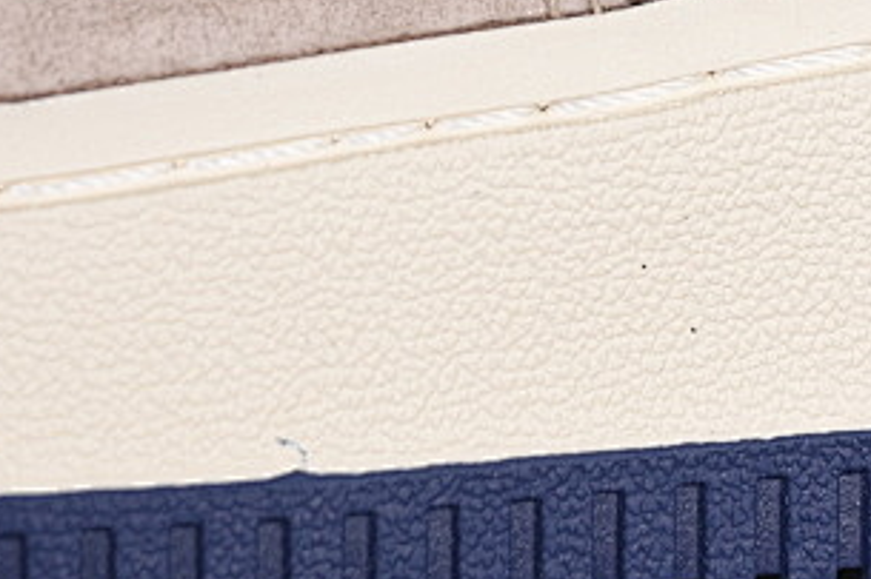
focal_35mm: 266
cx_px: 997
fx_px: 6432
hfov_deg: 7.7
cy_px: -408
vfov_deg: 5.1
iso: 160
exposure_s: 1/60
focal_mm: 50
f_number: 6.3
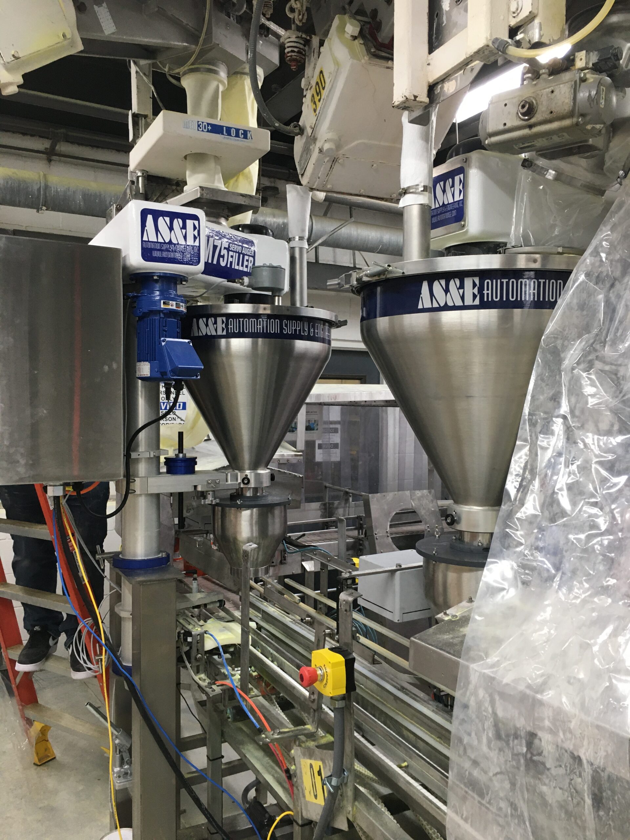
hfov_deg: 48.2
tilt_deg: -0.7
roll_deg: +0.3
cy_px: 420
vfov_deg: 61.7
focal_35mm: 29
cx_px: 315
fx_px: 704
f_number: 2.2
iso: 40
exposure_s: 1/30
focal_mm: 4.15
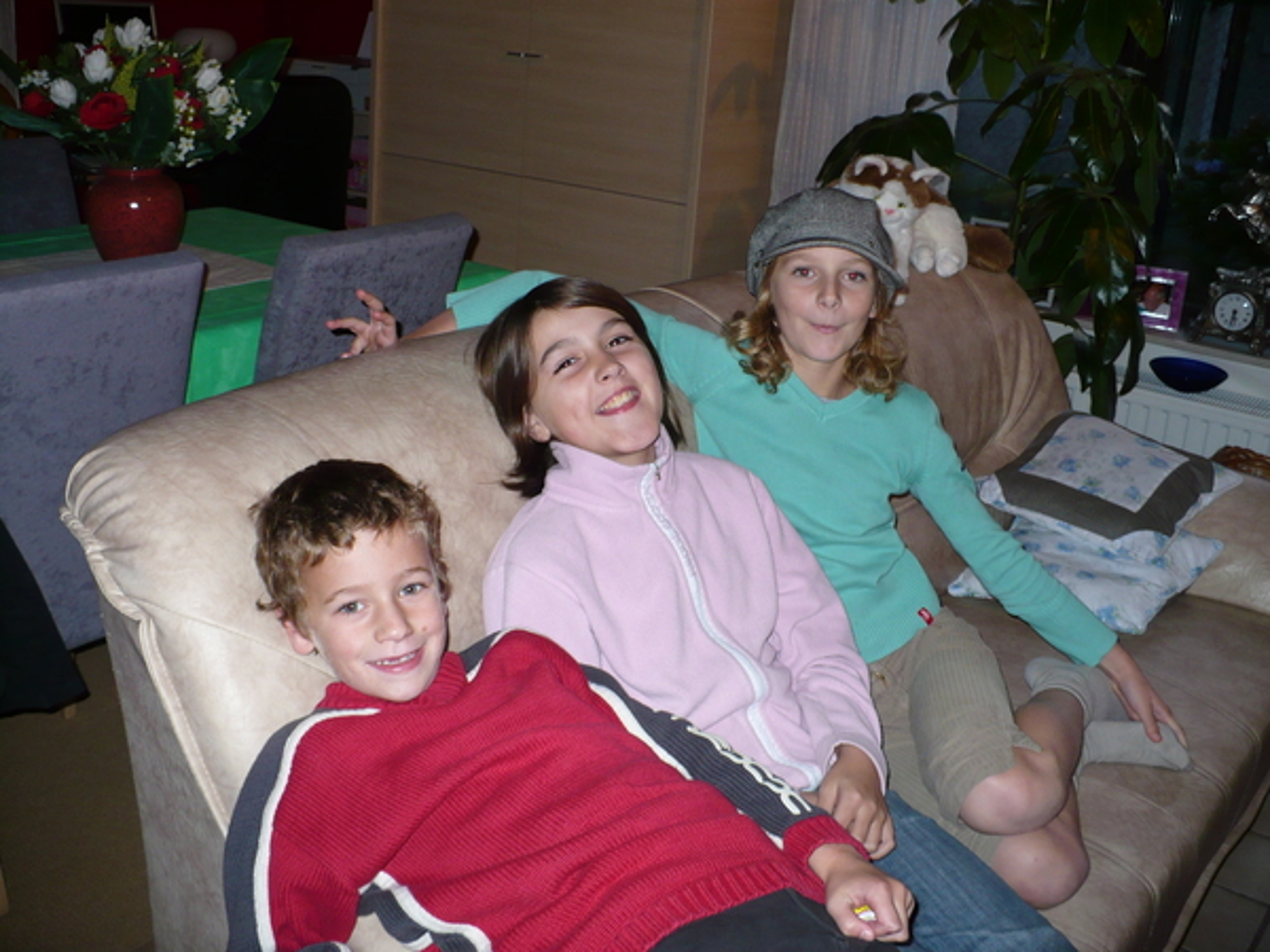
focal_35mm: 37
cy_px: 476
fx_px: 1357
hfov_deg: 50.1
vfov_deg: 38.7
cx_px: 635
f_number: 2.8
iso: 125
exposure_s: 1/30
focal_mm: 6.1
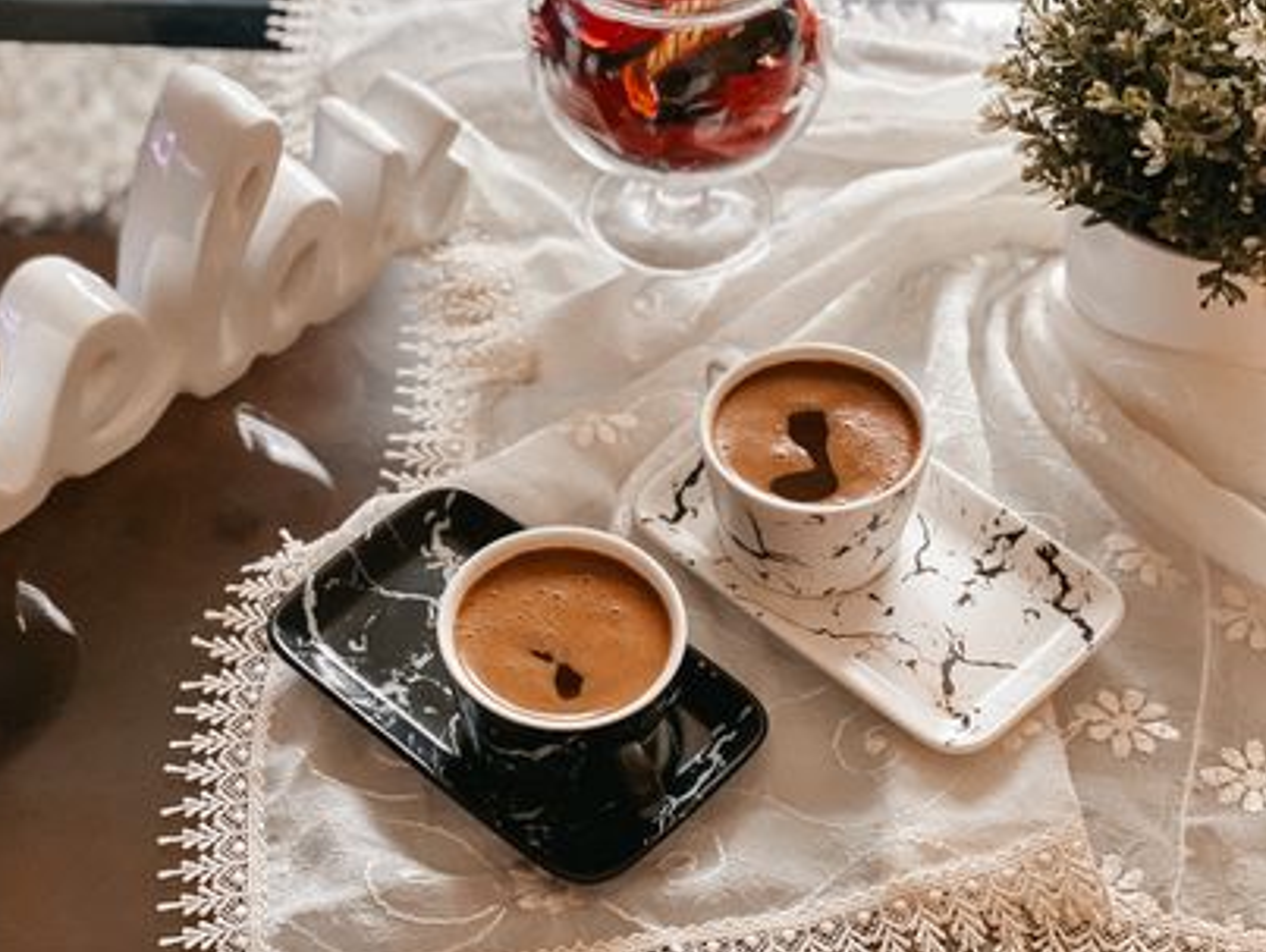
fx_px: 2416
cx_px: 619
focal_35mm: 66
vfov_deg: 22.3
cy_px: 518
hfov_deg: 29.4
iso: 160
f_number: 2
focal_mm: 6
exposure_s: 1/40
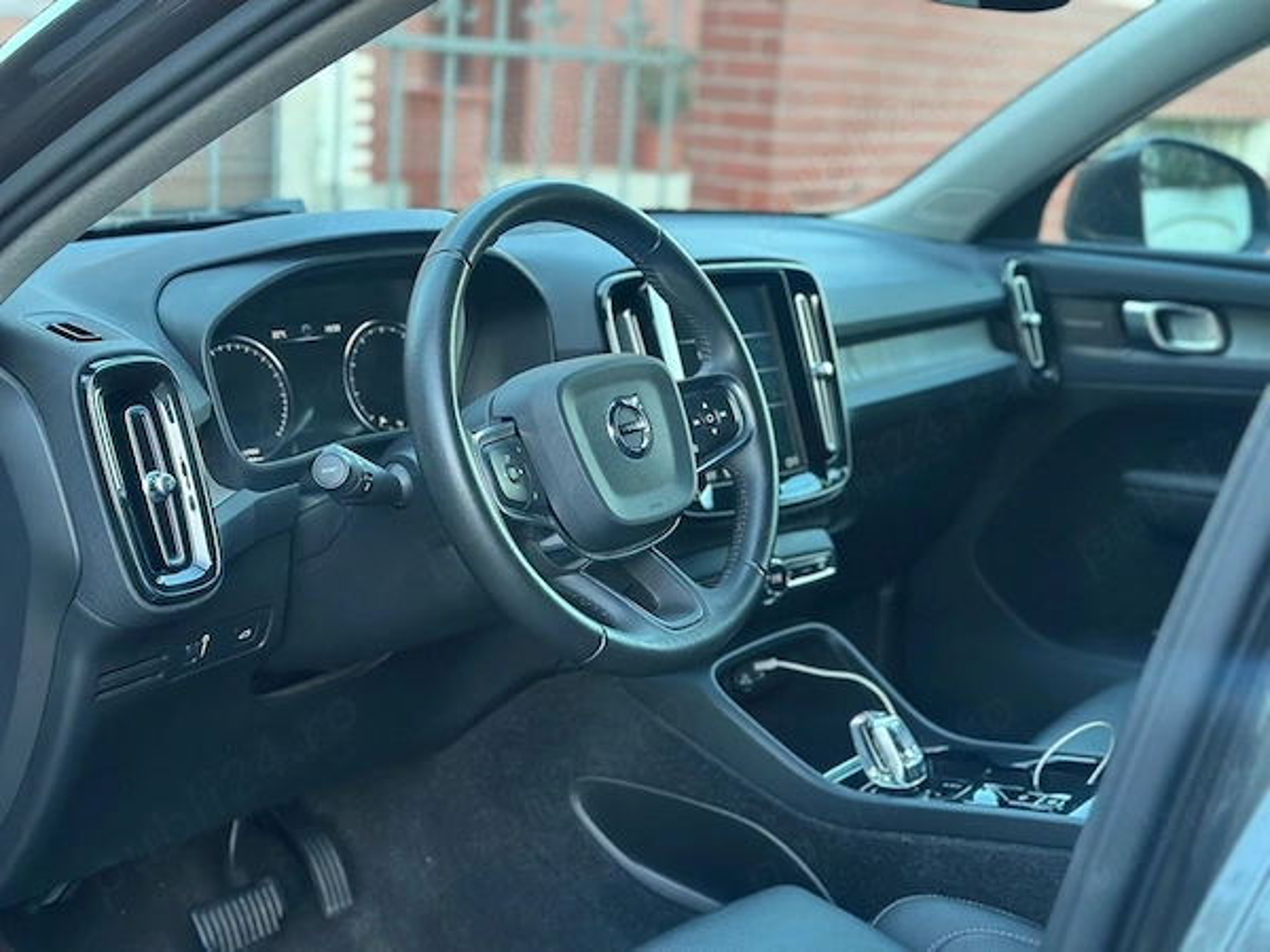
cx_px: 635
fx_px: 1761
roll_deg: -3.1
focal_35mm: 48
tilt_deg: -13.1
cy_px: 476
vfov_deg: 30.3
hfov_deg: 39.7
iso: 400
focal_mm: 6.86
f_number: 1.78
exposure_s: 1/42
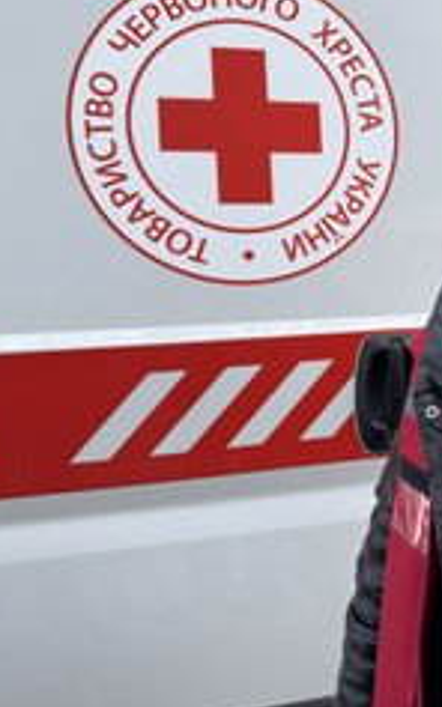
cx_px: 466
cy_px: 280
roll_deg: +2.1
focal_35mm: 43
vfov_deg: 46.0
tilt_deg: -6.7
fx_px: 829
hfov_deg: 27.7
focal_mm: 6.86
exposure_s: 1/756
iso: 80
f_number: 1.78
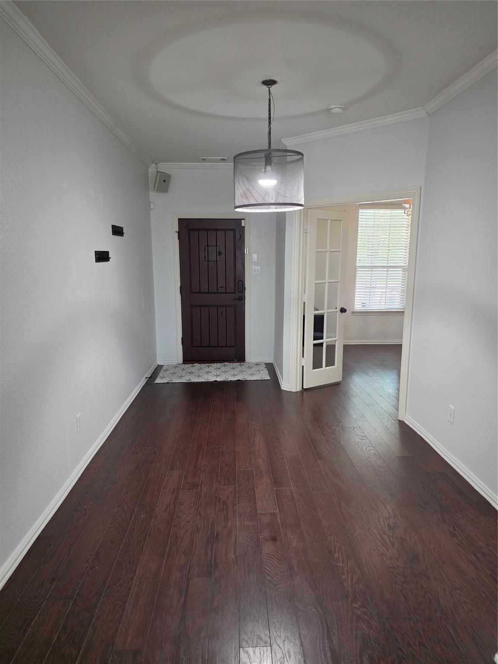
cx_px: 249
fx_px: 441
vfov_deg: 73.9
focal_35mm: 23
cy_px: 332
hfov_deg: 58.9
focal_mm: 6.25
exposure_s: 1/120
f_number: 1.7
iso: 400
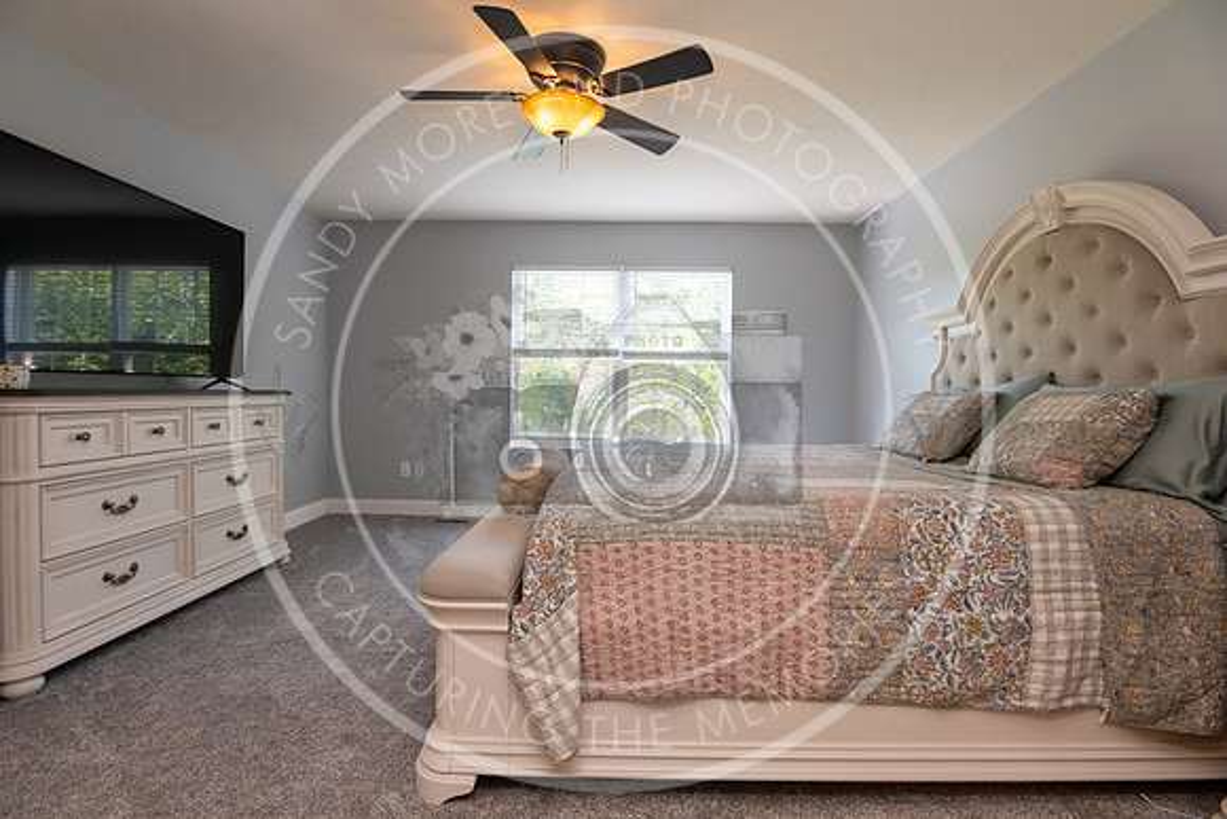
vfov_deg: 70.5
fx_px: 580
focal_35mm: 17
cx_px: 614
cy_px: 410
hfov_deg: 93.3
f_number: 5.6
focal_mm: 17
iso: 2500
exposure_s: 1/320
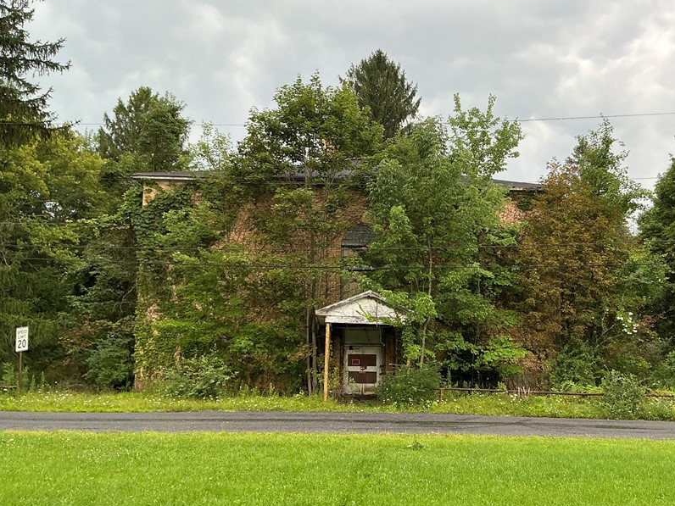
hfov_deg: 50.9
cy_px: 285
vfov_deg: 39.6
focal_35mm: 36
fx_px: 702
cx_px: 420
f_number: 1.8
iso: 20
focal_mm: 3
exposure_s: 1/120
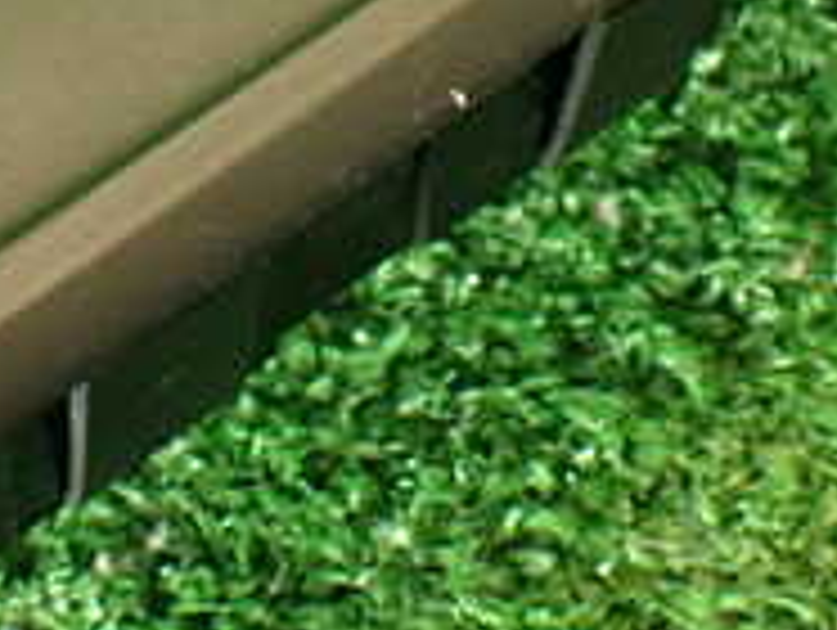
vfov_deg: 14.2
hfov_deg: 18.8
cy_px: -9
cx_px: 144
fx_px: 2494
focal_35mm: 103
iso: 320
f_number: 2.4
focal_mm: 5.79
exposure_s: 1/30
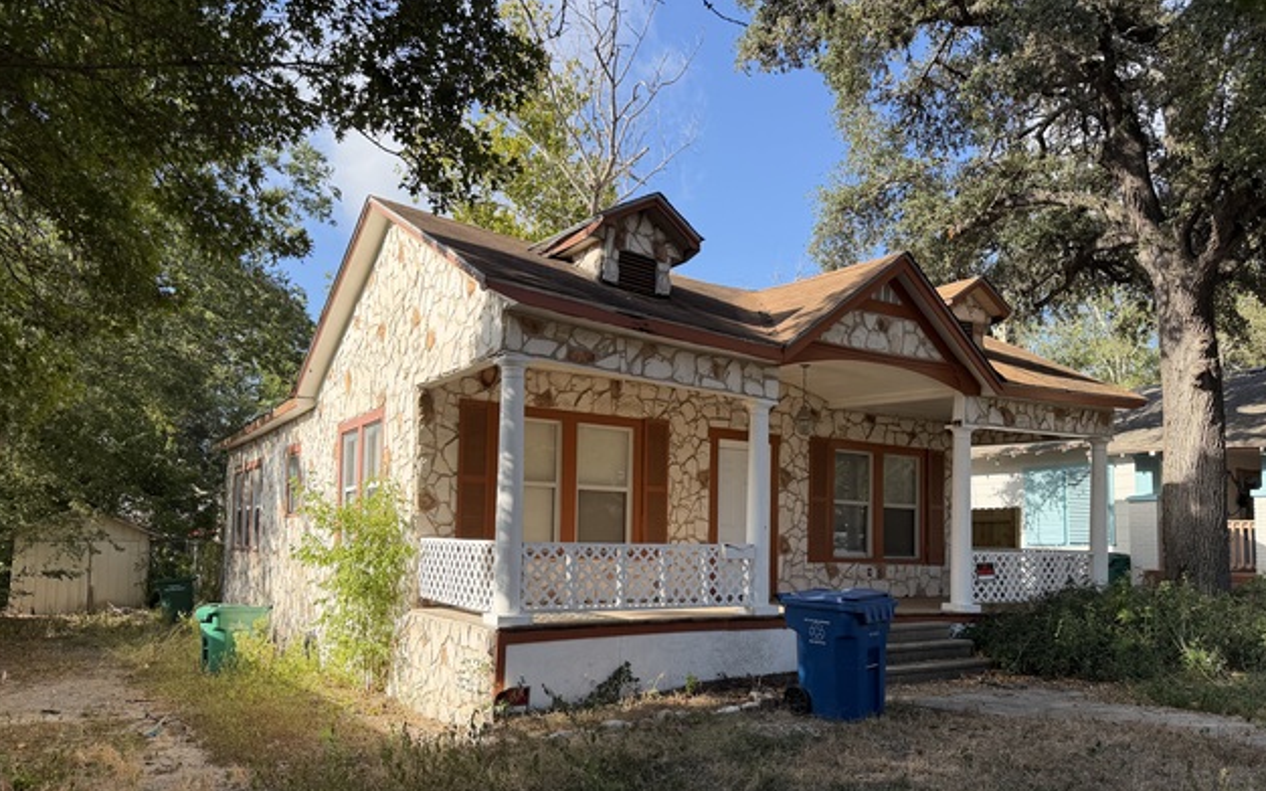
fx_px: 897
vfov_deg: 47.3
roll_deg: -1.0
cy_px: 477
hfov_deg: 70.4
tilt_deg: +3.1
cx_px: 641
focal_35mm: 26
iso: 100
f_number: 1.78
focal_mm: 6.76
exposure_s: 1/2370
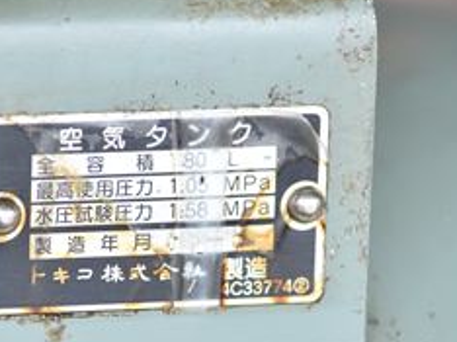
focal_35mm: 571
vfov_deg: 2.6
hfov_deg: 3.5
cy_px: 266
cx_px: 221
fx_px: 7531
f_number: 6.3
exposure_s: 1/500
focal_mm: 185
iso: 1250
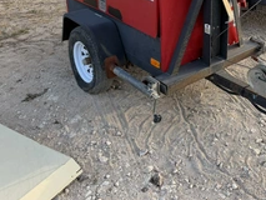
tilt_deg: -22.5
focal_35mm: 45
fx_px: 346
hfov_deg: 40.5
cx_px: 209
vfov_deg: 30.9
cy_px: 25
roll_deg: -1.1
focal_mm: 6.76
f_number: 1.78
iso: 100
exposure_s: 1/979
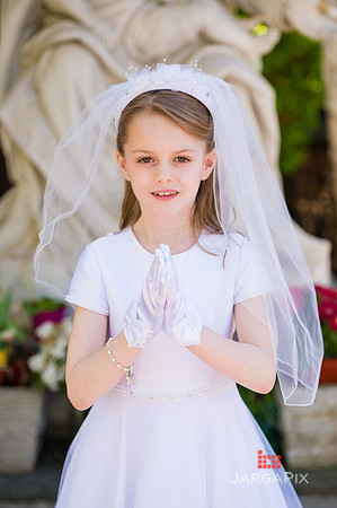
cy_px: 254
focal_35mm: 80
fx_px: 1126
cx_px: 168
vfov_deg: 25.4
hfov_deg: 17.0
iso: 200
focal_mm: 80
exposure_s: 1/800
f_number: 3.2
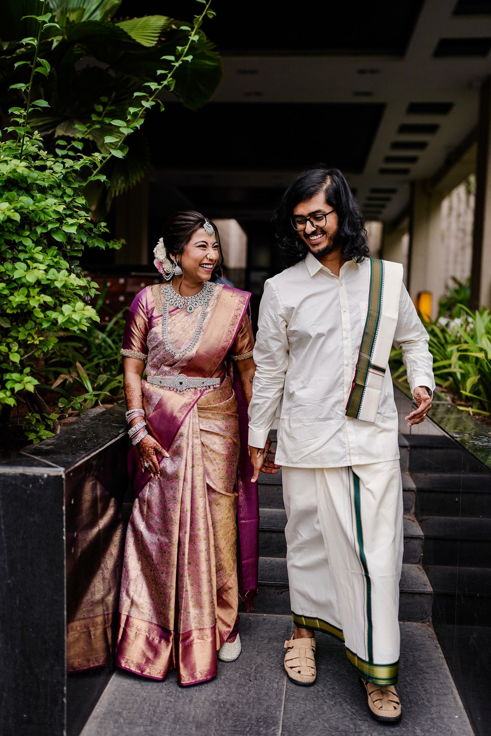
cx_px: 246
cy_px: 368
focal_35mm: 35
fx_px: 716
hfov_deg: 37.9
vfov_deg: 54.4
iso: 160
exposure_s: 1/800
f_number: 1.8
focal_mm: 35
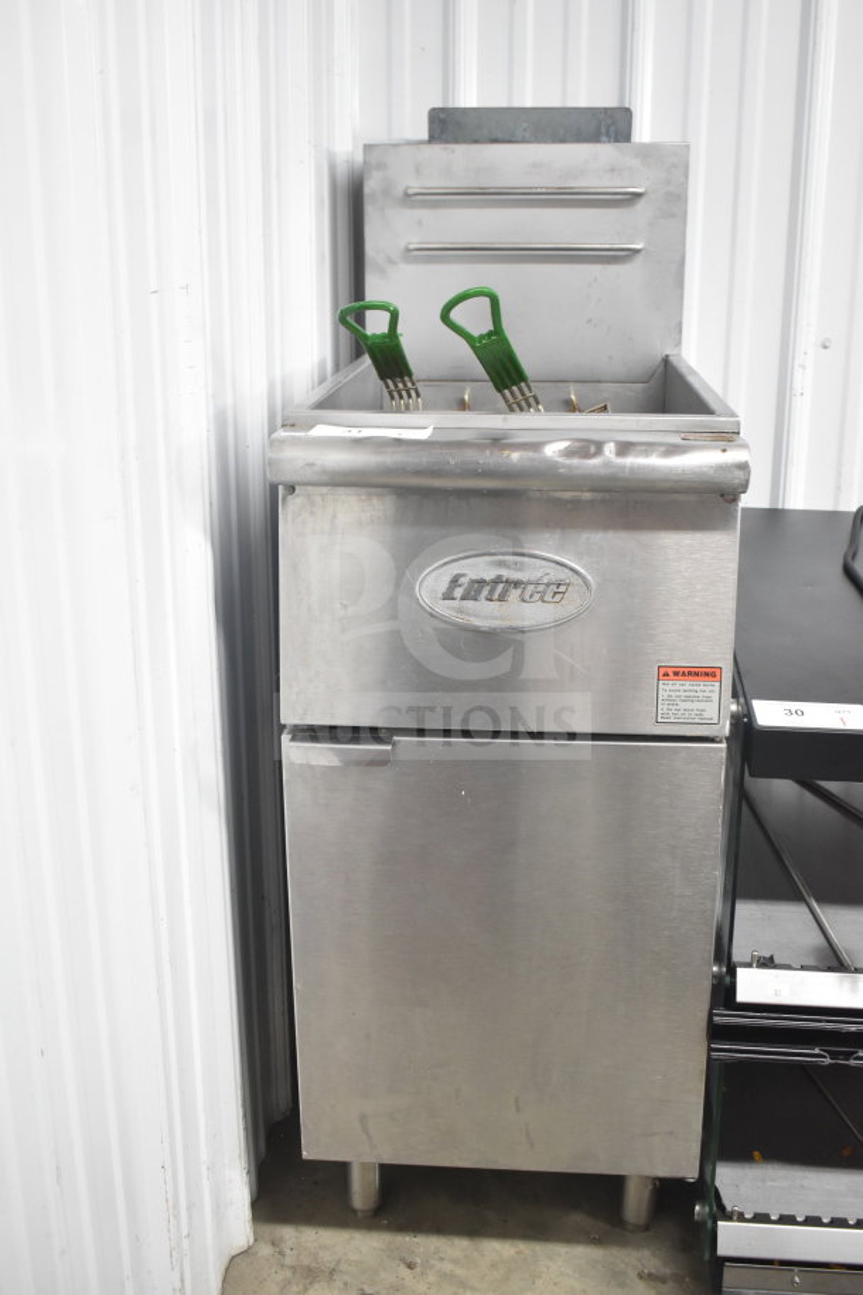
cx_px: 432
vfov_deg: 51.3
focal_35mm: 38
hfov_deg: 35.5
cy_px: 648
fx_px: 1348
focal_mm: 25
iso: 1250
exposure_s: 1/40
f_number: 4
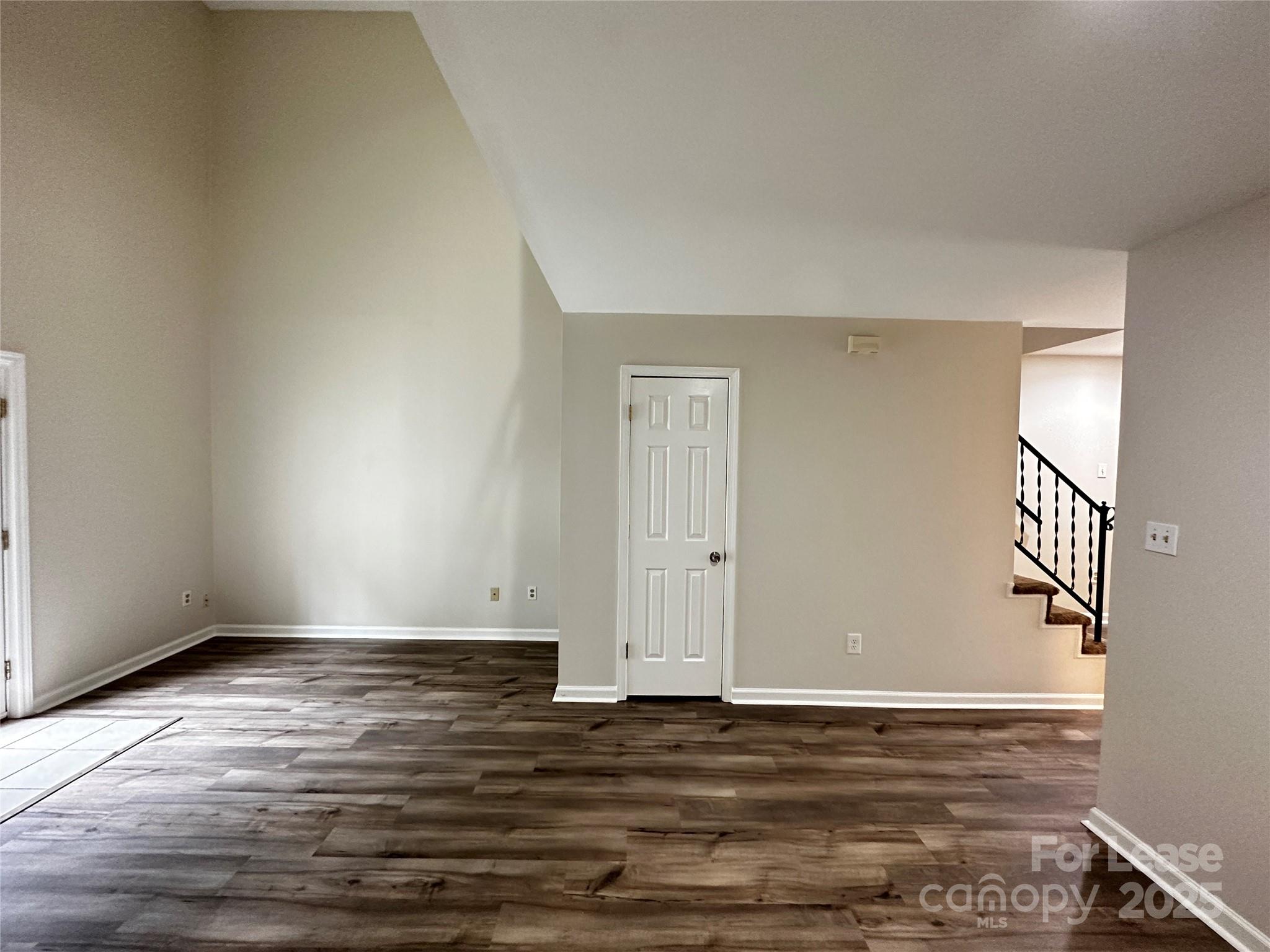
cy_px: 476
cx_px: 635
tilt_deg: -3.3
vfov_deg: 85.7
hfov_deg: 102.1
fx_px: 514
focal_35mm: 14
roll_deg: -1.1
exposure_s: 1/60
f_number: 2.2
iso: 400
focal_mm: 2.22
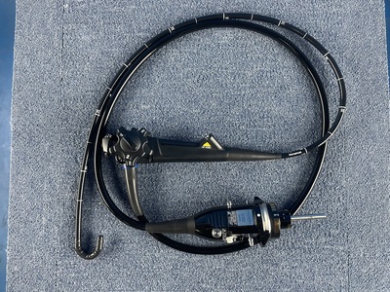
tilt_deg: -86.2
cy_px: 146
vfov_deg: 53.1
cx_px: 195
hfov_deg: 67.3
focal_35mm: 26
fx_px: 293
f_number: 1.6
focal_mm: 4.2
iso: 160
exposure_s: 1/60
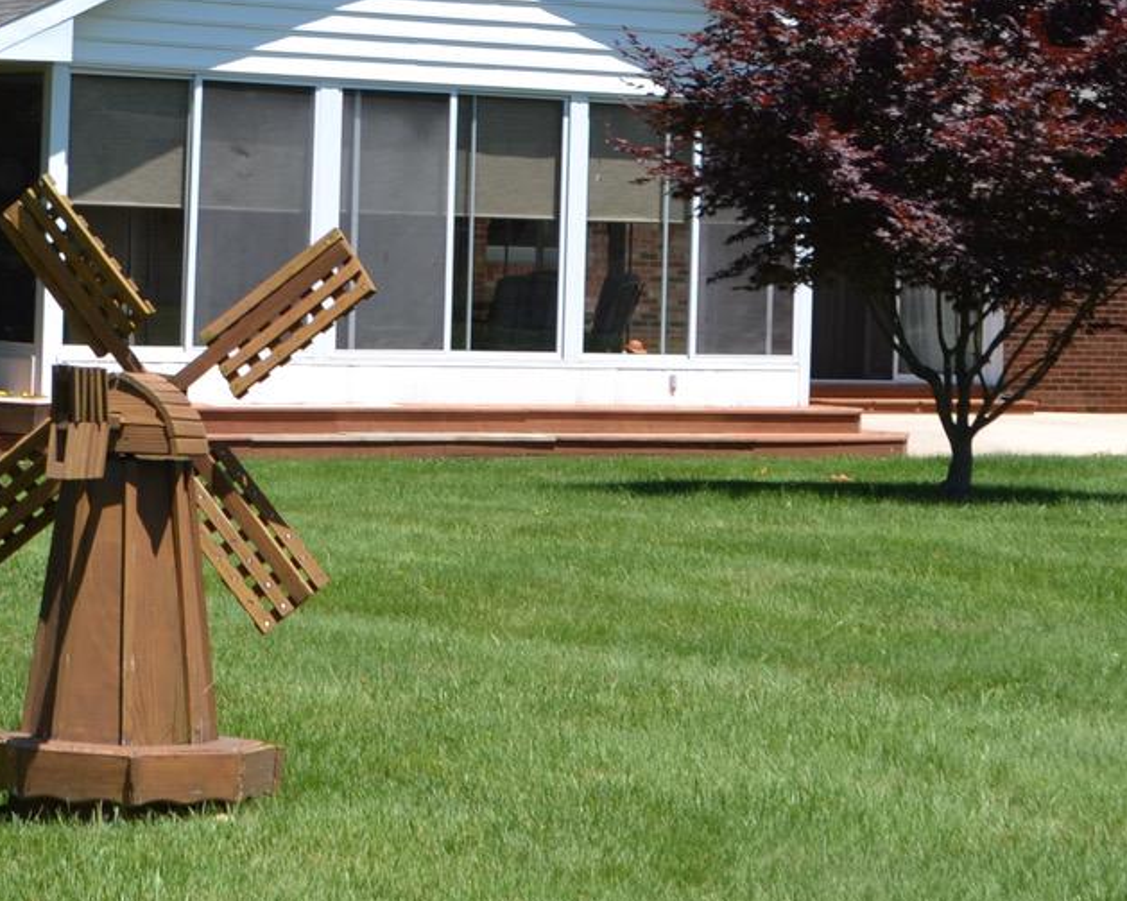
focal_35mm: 110
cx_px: 274
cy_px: -15
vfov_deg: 13.8
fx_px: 3668
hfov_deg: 17.4
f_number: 7.1
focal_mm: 24
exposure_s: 1/200
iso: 100
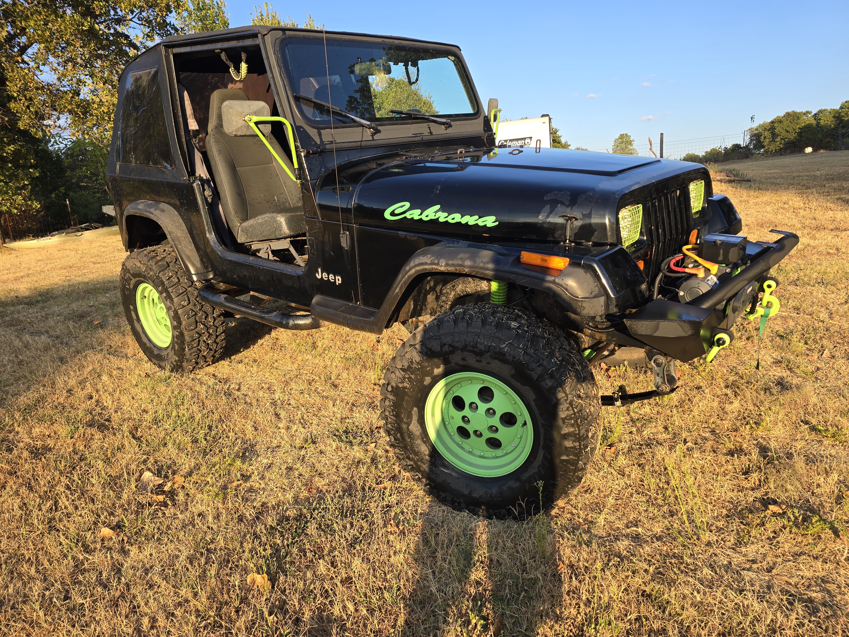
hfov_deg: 73.9
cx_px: 424
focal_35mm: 23
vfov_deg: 58.9
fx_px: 564
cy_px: 318
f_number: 1.7
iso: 12
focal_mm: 6.3
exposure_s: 1/205
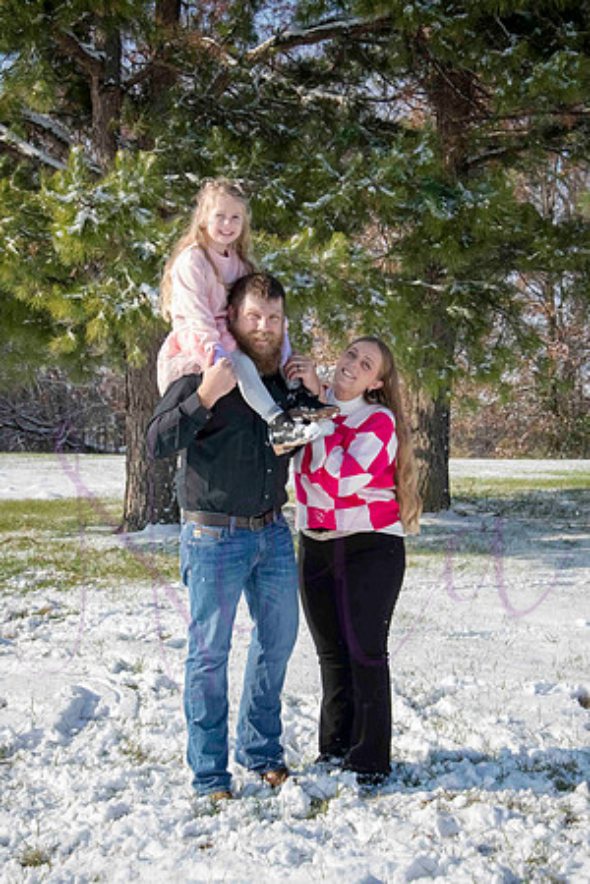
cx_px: 295
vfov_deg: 31.9
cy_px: 442
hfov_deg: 21.6
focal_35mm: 63
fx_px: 1549
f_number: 6.3
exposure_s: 1/2000
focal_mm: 42
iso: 800
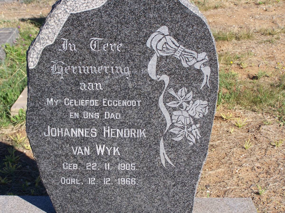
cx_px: 142
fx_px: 617
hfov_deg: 26.0
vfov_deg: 19.6
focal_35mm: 75
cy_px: 106
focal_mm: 12.4
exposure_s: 1/1000
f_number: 3.2
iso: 80
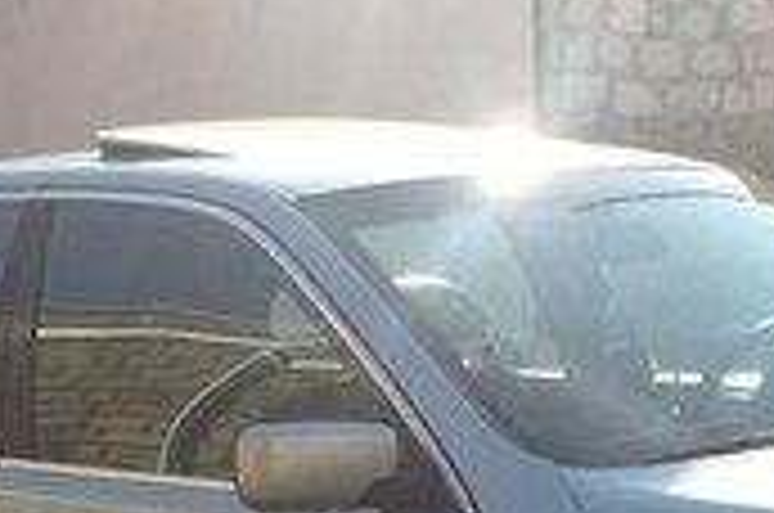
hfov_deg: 17.7
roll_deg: +4.0
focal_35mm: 116
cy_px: 934
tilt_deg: -14.4
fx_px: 2489
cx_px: 454
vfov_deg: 11.0
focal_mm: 4.15
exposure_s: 1/1520
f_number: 2.2
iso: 32
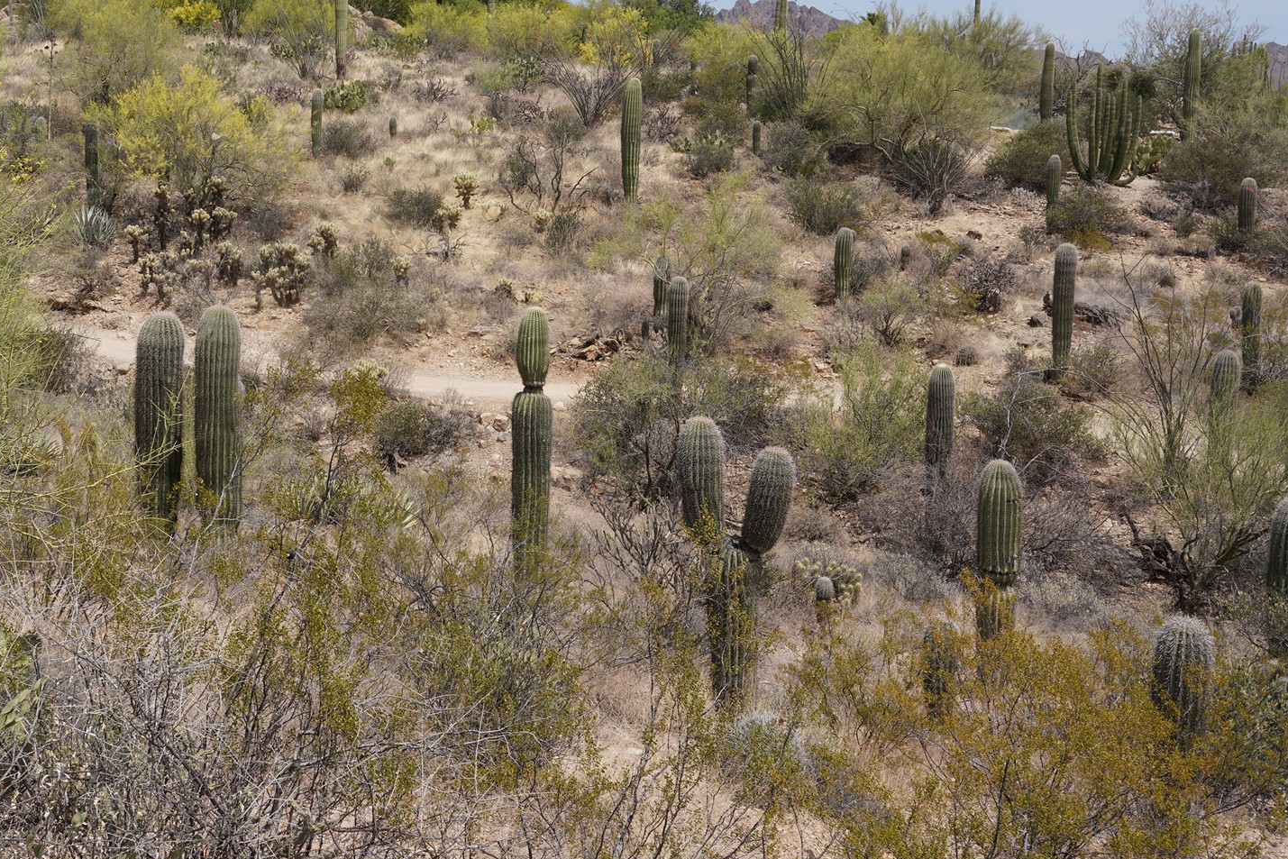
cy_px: 342
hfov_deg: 40.0
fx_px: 1753
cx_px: 461
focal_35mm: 49
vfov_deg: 27.5
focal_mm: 35
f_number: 16
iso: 100
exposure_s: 1/100
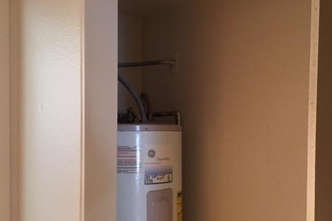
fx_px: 332
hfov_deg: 52.9
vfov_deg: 36.6
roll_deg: -1.2
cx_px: 193
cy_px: 143
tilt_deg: -0.3
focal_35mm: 36
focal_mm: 4.15
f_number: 2.2
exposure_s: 1/4
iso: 100
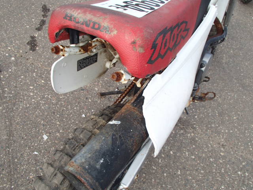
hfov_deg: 63.4
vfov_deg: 49.7
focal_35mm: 28
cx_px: 126
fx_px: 205
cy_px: 95
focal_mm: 5
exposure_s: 1/250
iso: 100
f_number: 3.9
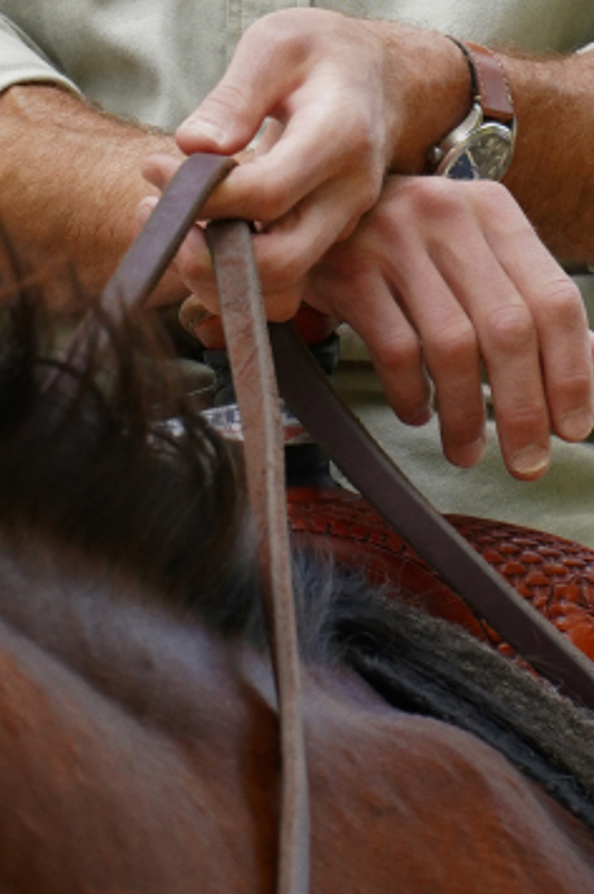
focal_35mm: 609
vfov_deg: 3.4
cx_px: 83
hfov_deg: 2.3
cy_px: -96
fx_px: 15101
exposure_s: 1/640
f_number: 7.1
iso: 1000
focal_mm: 180
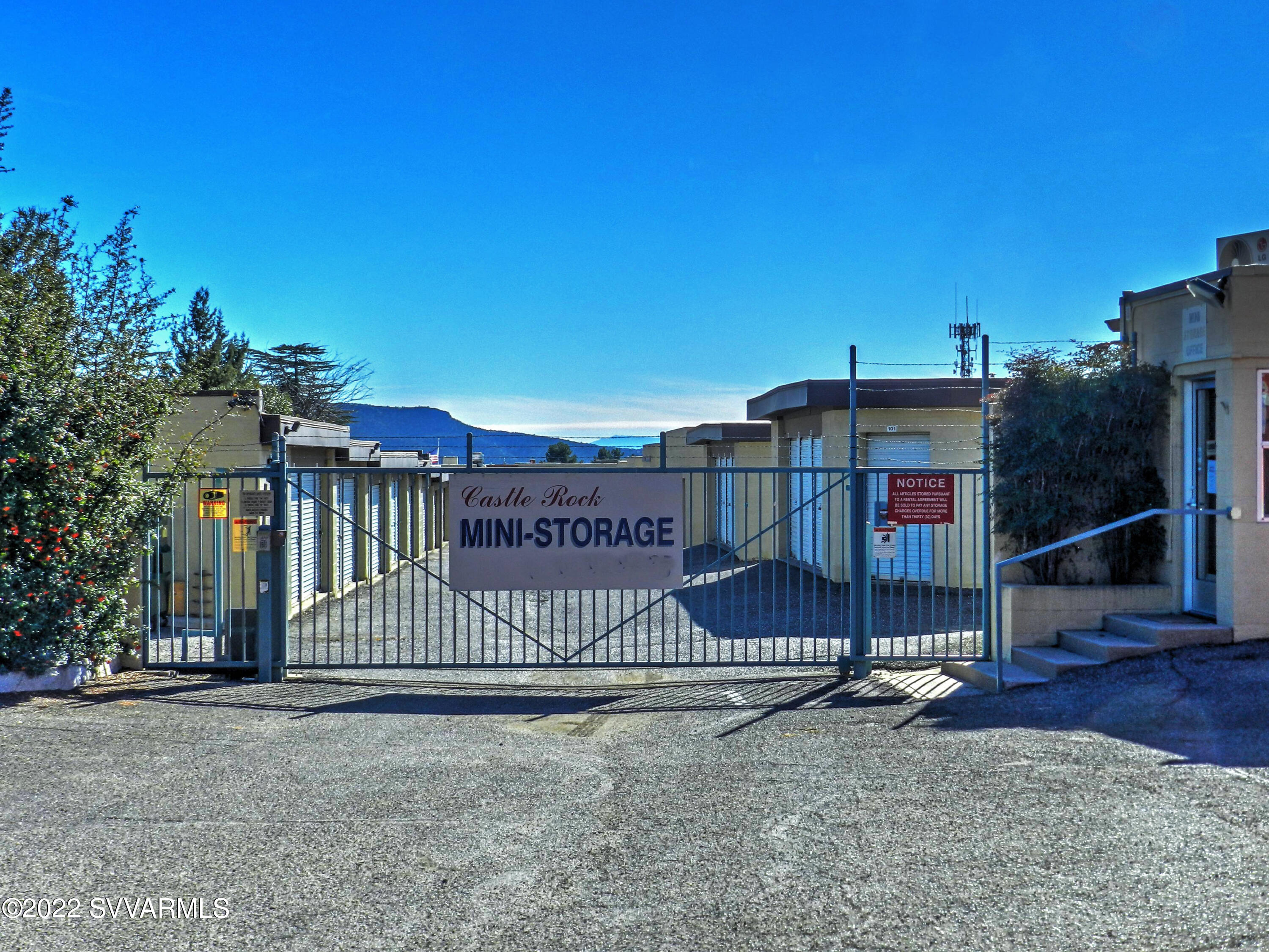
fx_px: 1943
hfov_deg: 36.2
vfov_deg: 27.5
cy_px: 476
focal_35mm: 53
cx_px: 634
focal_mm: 9.4
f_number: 5
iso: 160
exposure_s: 1/1000
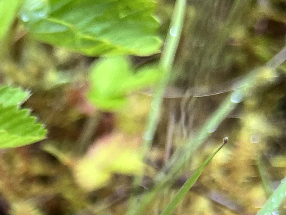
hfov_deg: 13.5
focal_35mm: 127
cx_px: -270
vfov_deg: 10.6
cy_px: 443
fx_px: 1049
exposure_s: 1/437
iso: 50
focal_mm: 5.1
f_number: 1.6
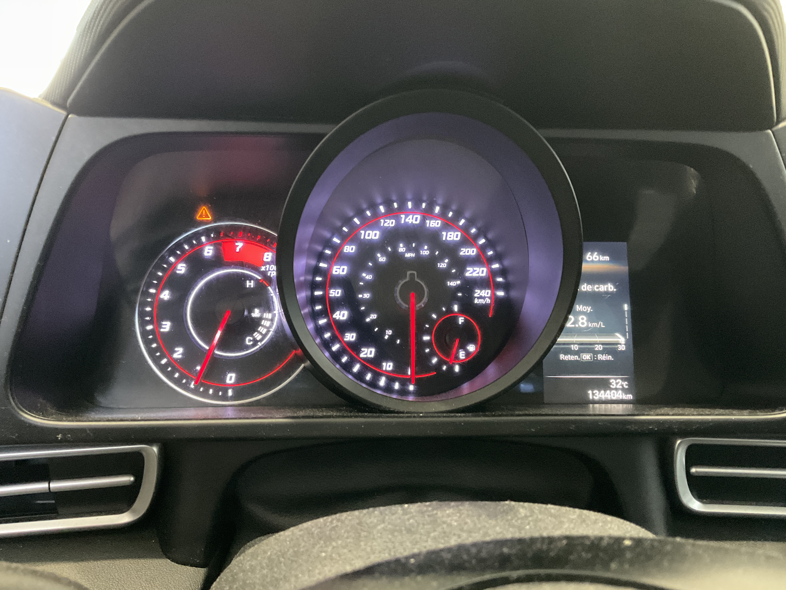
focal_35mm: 29
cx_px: 393
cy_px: 295
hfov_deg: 61.7
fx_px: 658
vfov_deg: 48.2
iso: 500
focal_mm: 3
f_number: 1.8
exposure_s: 1/30
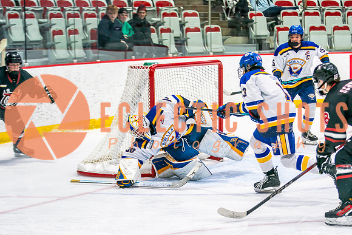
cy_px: 176
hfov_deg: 13.9
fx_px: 1438
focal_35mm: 147
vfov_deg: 9.3
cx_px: 217
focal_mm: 95
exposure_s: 1/640
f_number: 2.8
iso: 400
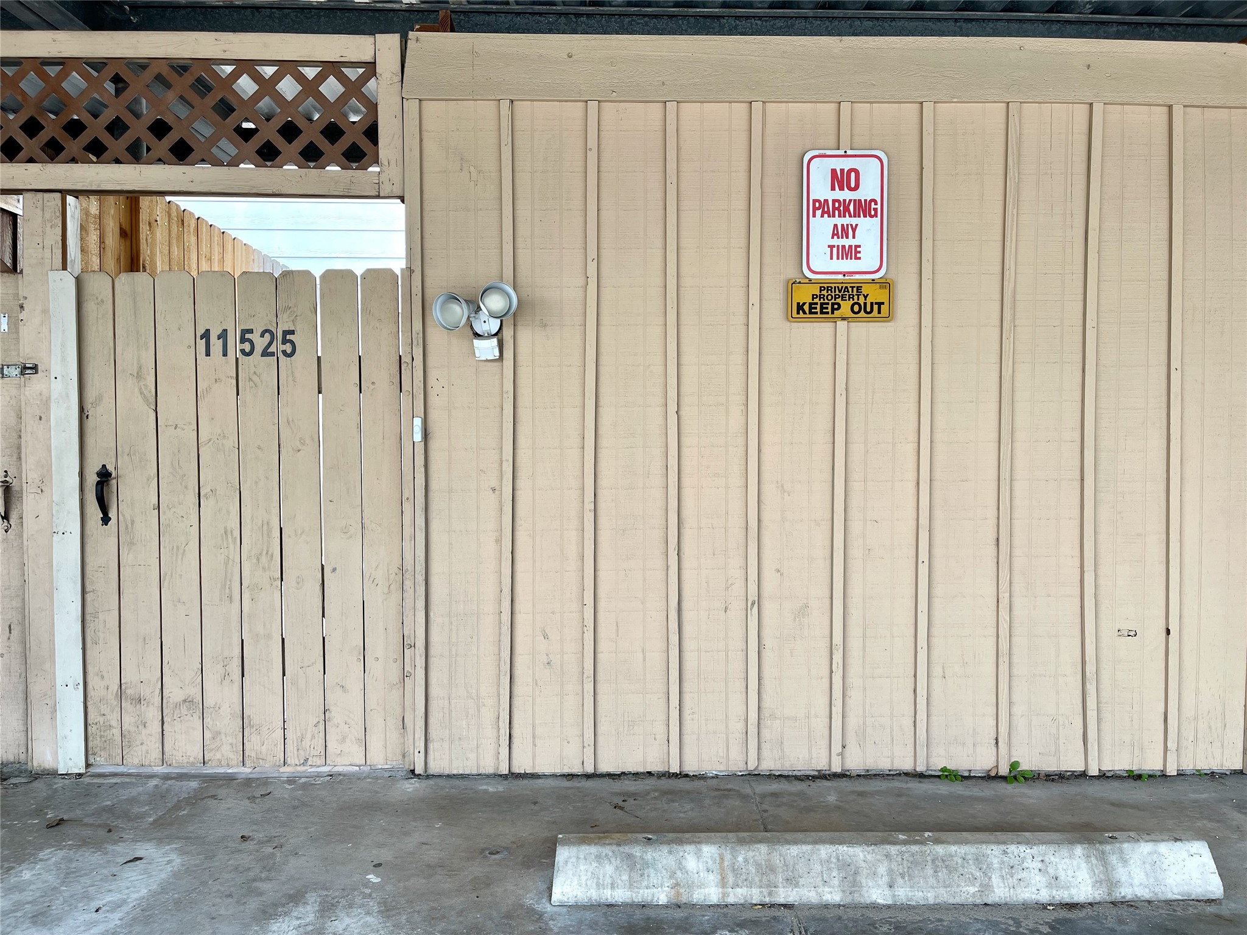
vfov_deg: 54.9
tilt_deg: -1.7
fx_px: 901
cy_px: 468
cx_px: 624
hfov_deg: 69.4
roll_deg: +0.1
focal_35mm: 25
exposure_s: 1/152
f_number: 1.6
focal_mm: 5.1
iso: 32
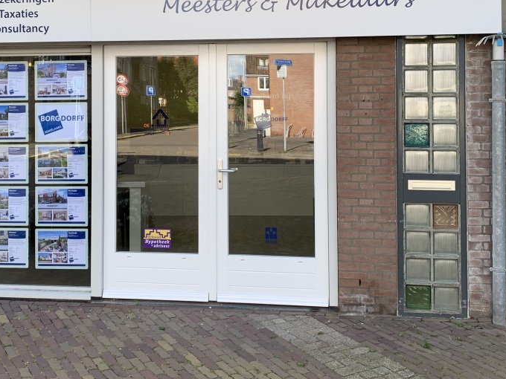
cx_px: 207
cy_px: 108
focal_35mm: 51
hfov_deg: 37.4
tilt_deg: +0.2
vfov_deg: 28.3
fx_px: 745
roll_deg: +0.2
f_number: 1.8
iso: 25
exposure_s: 1/368
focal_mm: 4.25
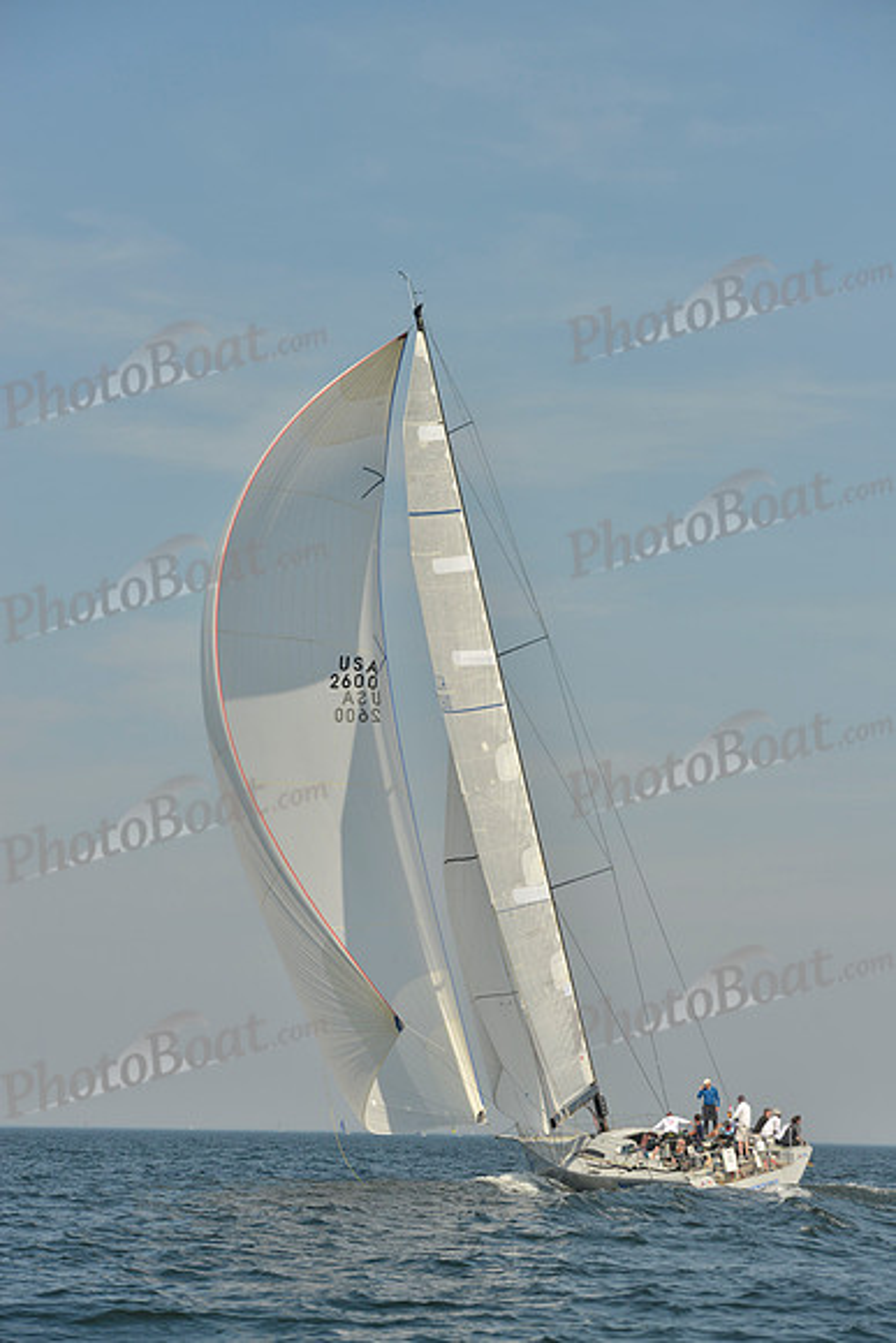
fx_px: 3805
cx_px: 448
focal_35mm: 102
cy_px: 672
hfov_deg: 13.4
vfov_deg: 20.0
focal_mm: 102
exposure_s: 1/1600
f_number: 7.1
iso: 200
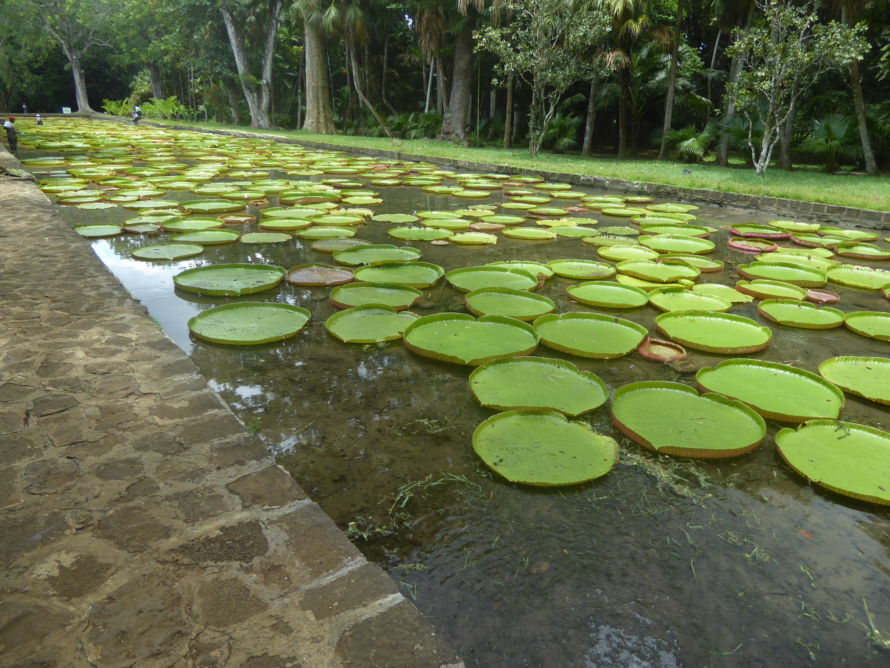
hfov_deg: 69.4
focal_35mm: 25
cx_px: 445
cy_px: 334
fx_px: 643
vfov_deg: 54.9
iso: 80
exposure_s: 1/125
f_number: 3.3
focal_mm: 4.3
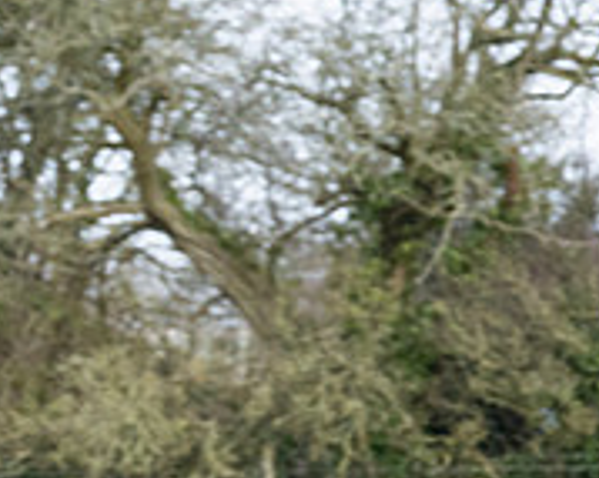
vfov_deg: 2.5
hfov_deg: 3.1
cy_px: 760
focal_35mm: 619
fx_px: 10968
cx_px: 713
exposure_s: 1/800
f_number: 5
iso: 400
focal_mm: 91
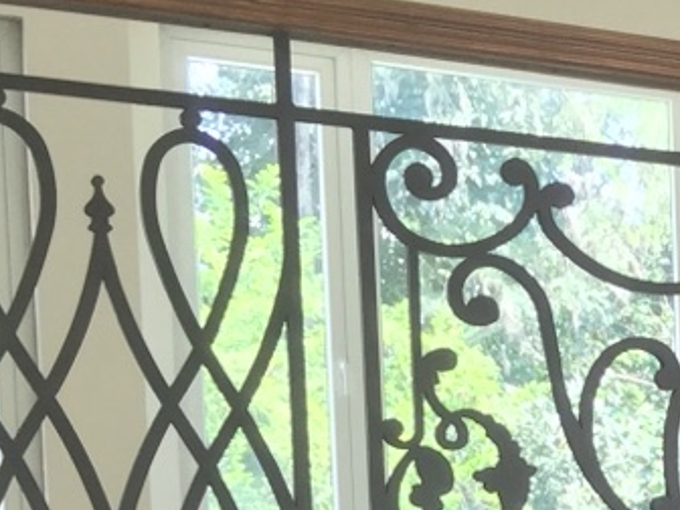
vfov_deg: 9.9
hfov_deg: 12.5
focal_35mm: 138
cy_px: 1050
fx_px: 2711
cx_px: 1382
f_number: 2.2
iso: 32
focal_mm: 4.15
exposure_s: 1/50
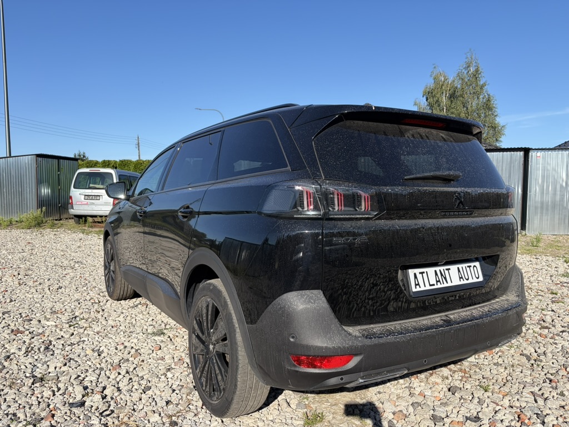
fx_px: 427
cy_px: 214
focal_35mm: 26
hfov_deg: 67.3
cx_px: 284
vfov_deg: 53.1
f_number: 1.6
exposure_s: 1/2985
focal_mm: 5.96
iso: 50
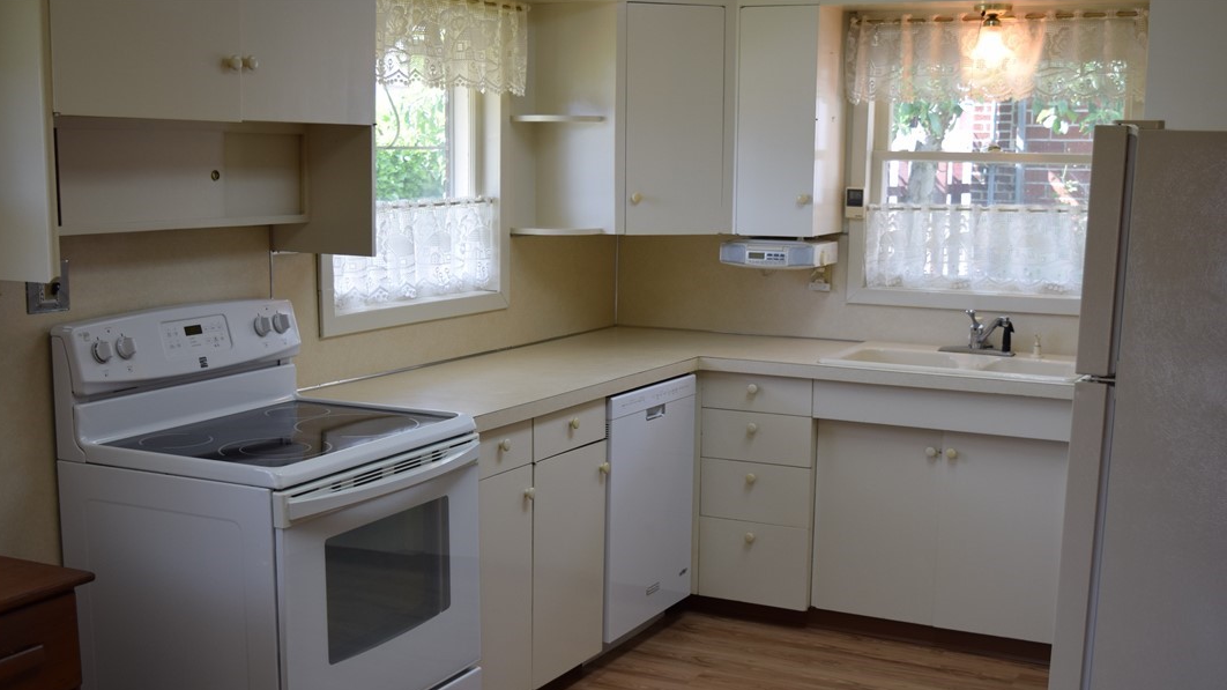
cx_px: 616
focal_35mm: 45
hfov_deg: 45.5
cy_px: 413
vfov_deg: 26.5
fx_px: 1464
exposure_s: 1/125
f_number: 5.6
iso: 400
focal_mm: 28
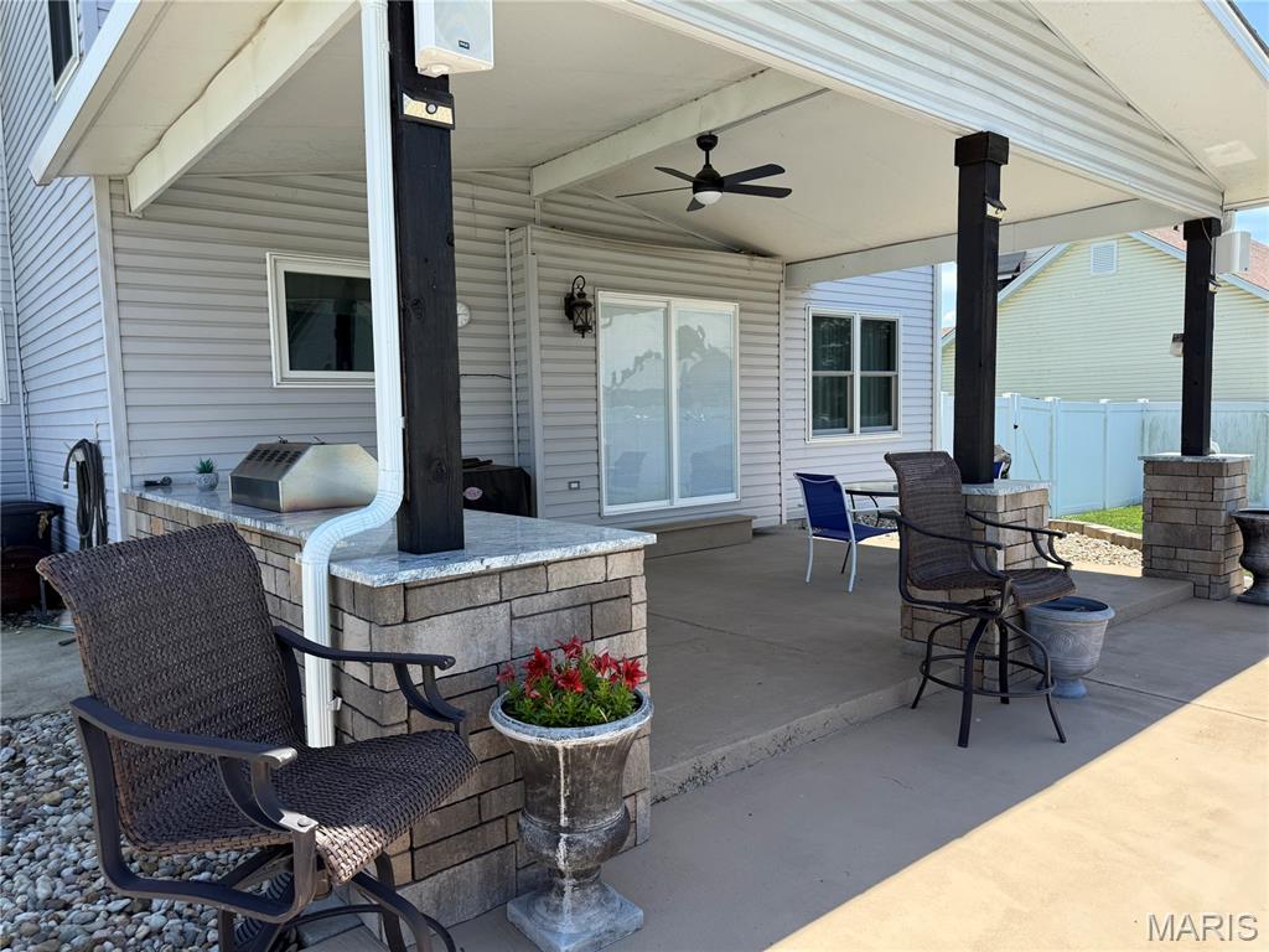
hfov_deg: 71.6
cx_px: 634
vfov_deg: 56.8
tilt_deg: -3.3
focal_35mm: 24
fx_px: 880
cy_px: 476
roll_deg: +0.8
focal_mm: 6.76
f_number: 1.78
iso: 80
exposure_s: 1/1855
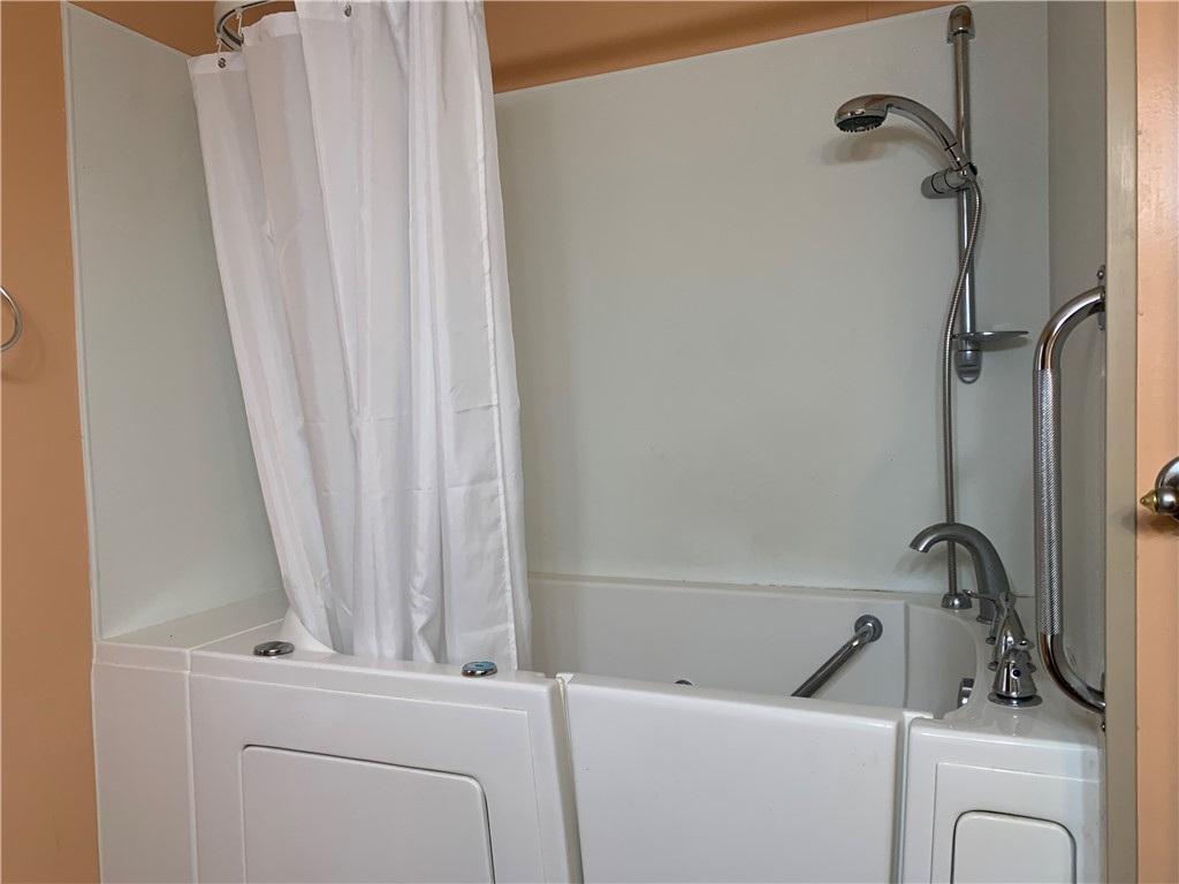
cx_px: 590
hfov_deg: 67.3
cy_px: 442
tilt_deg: -1.7
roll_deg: +2.4
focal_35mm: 26
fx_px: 886
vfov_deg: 53.1
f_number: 1.8
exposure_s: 1/60
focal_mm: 4.25
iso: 64
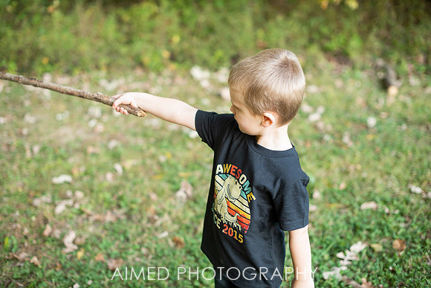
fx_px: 599
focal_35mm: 50
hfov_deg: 39.6
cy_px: 144
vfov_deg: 27.0
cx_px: 216
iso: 200
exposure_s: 1/200
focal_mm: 50
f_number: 2.2
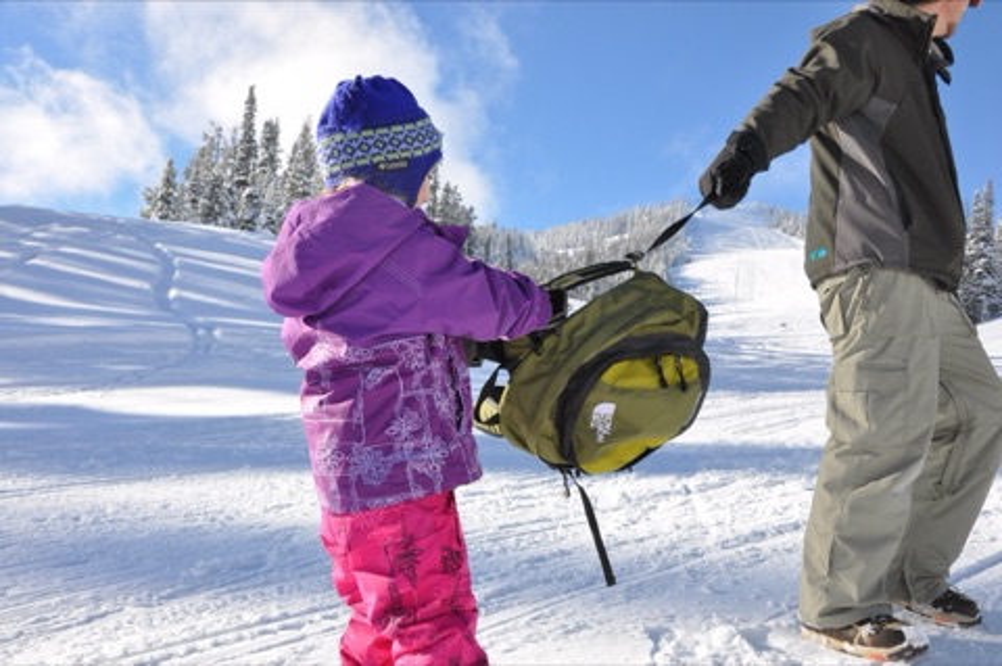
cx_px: 501
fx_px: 1043
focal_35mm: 38
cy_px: 333
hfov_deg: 51.3
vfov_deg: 35.4
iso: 200
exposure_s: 1/400
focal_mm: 25
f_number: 10
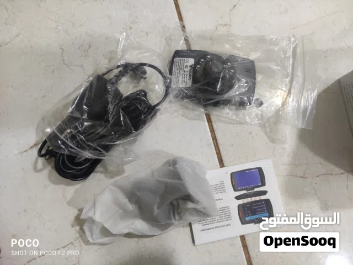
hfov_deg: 69.4
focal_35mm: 25
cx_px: 176
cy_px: 132
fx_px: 255
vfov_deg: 54.9
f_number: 1.89
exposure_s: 1/33
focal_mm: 5.43
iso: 922
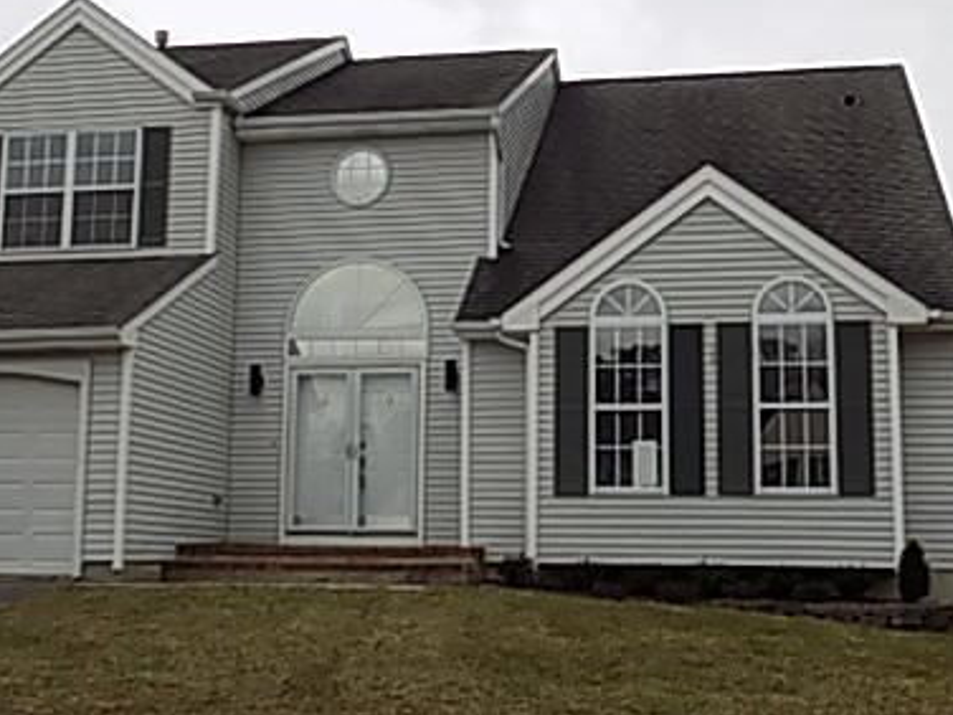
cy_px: 332
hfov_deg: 37.5
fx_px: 1404
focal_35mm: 51
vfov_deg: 28.6
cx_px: 459
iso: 80
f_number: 3.3
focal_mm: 5.3
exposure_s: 1/250
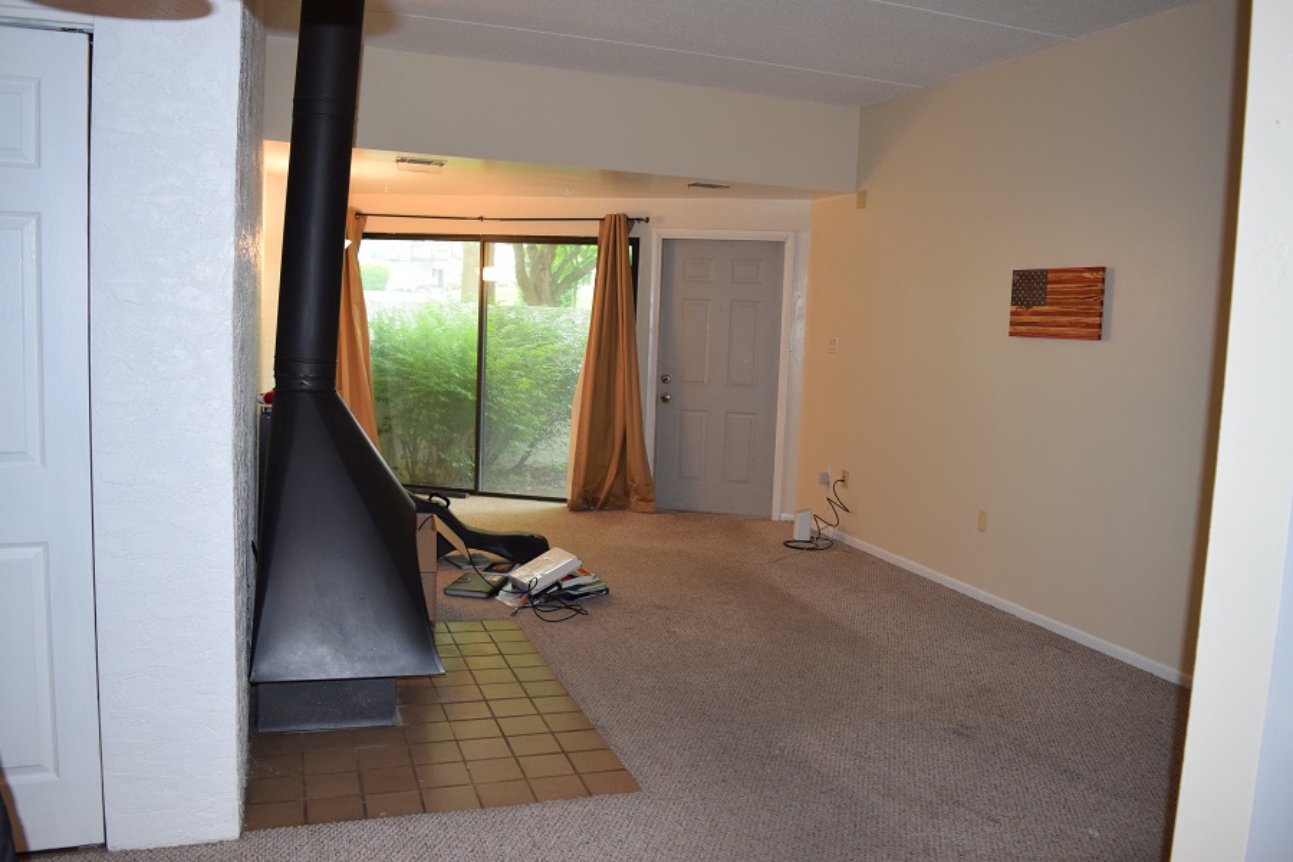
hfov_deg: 67.4
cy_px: 431
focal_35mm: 27
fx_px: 970
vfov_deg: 47.9
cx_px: 646
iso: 800
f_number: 4.5
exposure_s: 1/80
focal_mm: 18
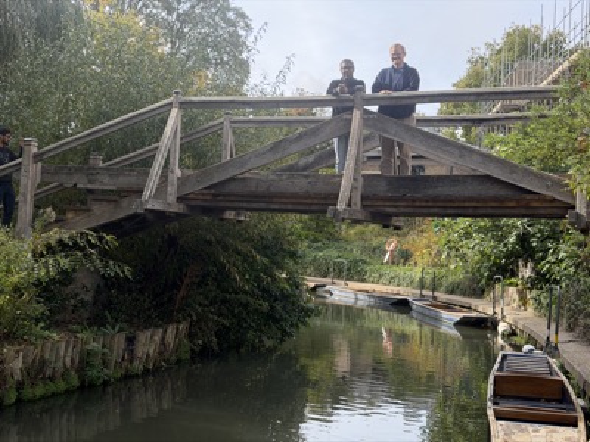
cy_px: 221
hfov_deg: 39.7
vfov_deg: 30.3
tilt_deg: +2.5
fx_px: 818
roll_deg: -1.8
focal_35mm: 48
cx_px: 295
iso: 100
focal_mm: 6.76
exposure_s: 1/1795
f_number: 1.78
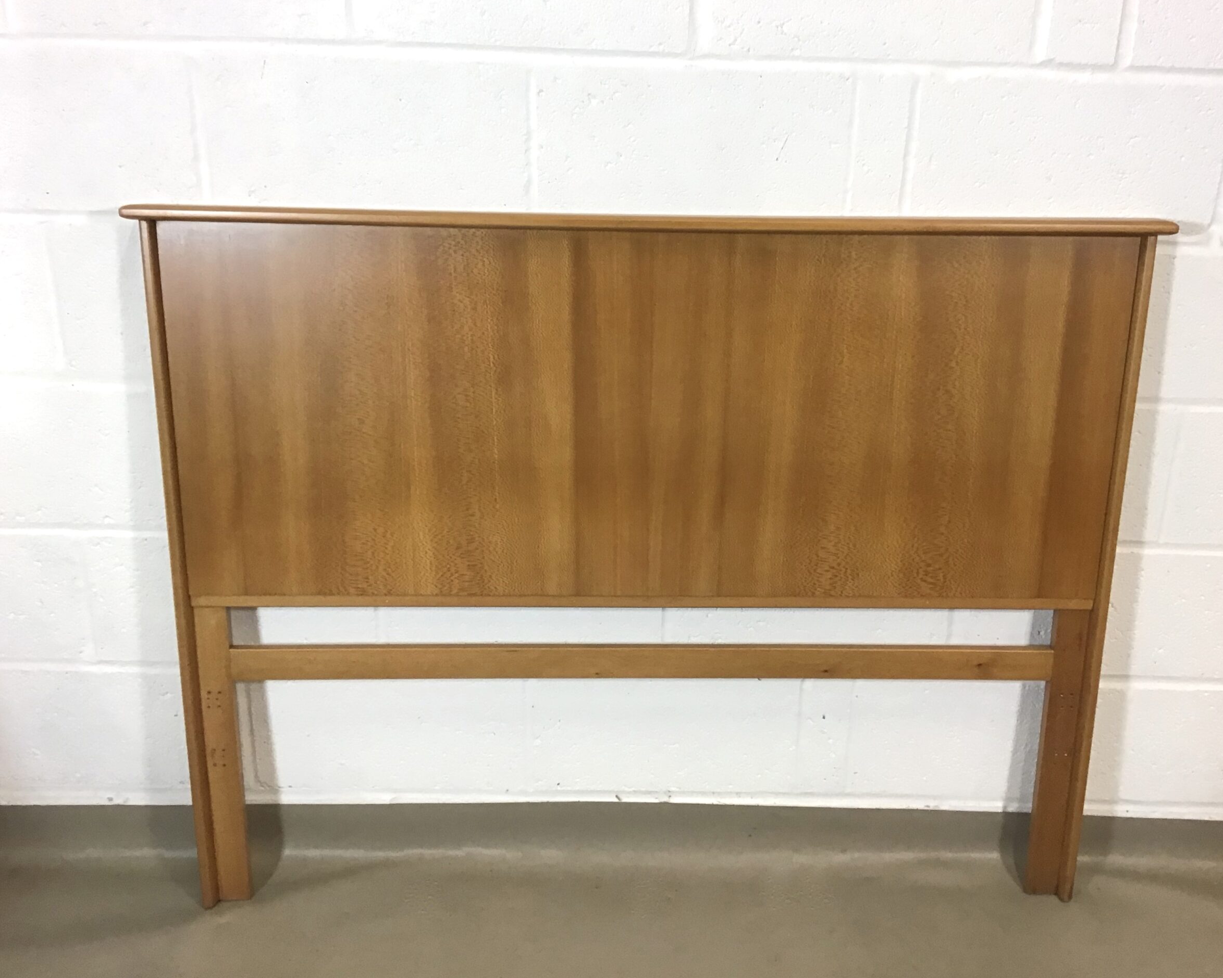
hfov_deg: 54.2
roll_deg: -0.8
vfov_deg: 44.5
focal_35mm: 33
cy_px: 488
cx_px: 650
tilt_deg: -19.0
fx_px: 1195
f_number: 2.4
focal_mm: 3.3
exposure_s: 1/33
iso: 50
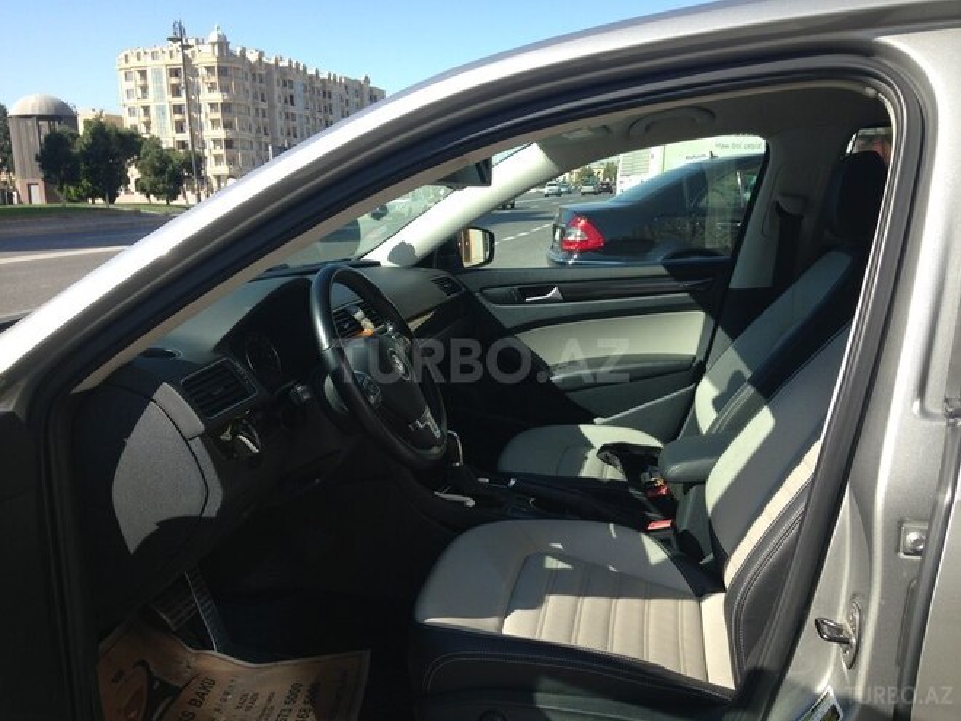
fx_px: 916
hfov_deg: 55.4
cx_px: 480
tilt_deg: -10.3
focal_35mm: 33
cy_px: 360
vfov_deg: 42.9
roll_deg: -1.8
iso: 50
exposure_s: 1/678
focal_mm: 4.12
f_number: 2.4
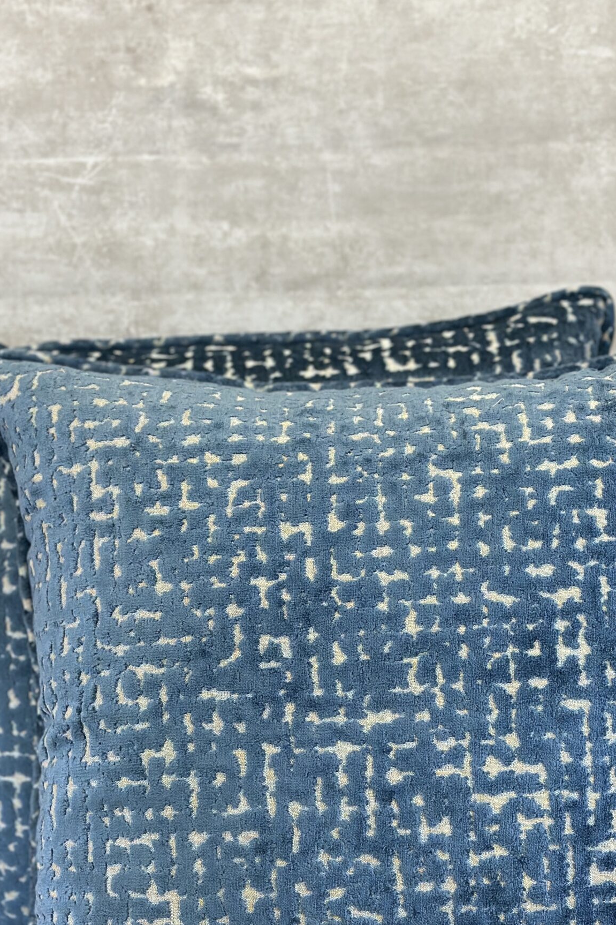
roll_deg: +1.2
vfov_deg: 27.2
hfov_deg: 18.4
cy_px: 614
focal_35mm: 74
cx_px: 350
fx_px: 1900
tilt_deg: -14.2
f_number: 1.78
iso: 160
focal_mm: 6.86
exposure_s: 1/120
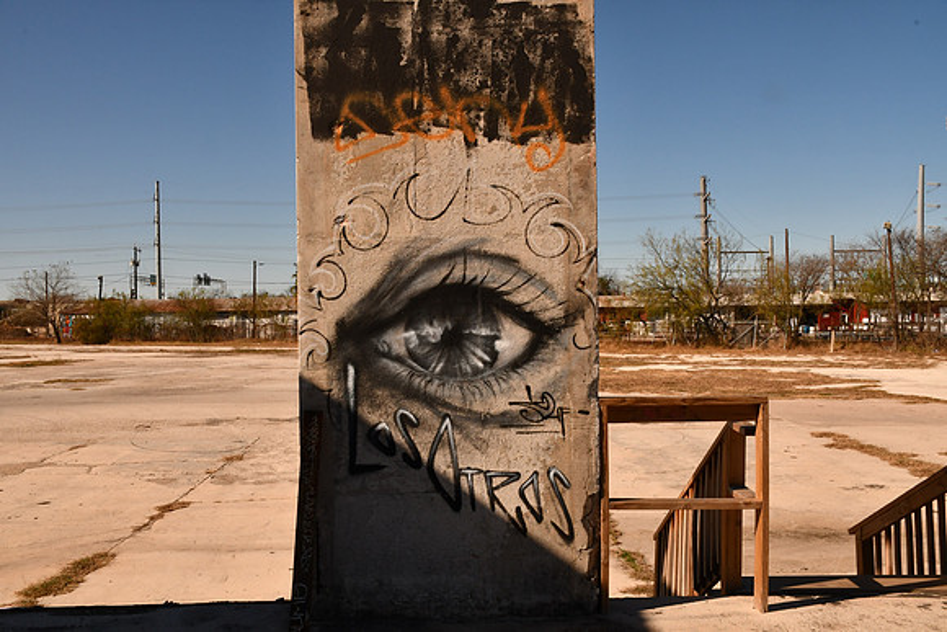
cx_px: 474
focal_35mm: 36
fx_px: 947
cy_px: 316
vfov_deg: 36.9
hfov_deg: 53.1
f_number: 22
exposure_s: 1/400
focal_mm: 24
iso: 400
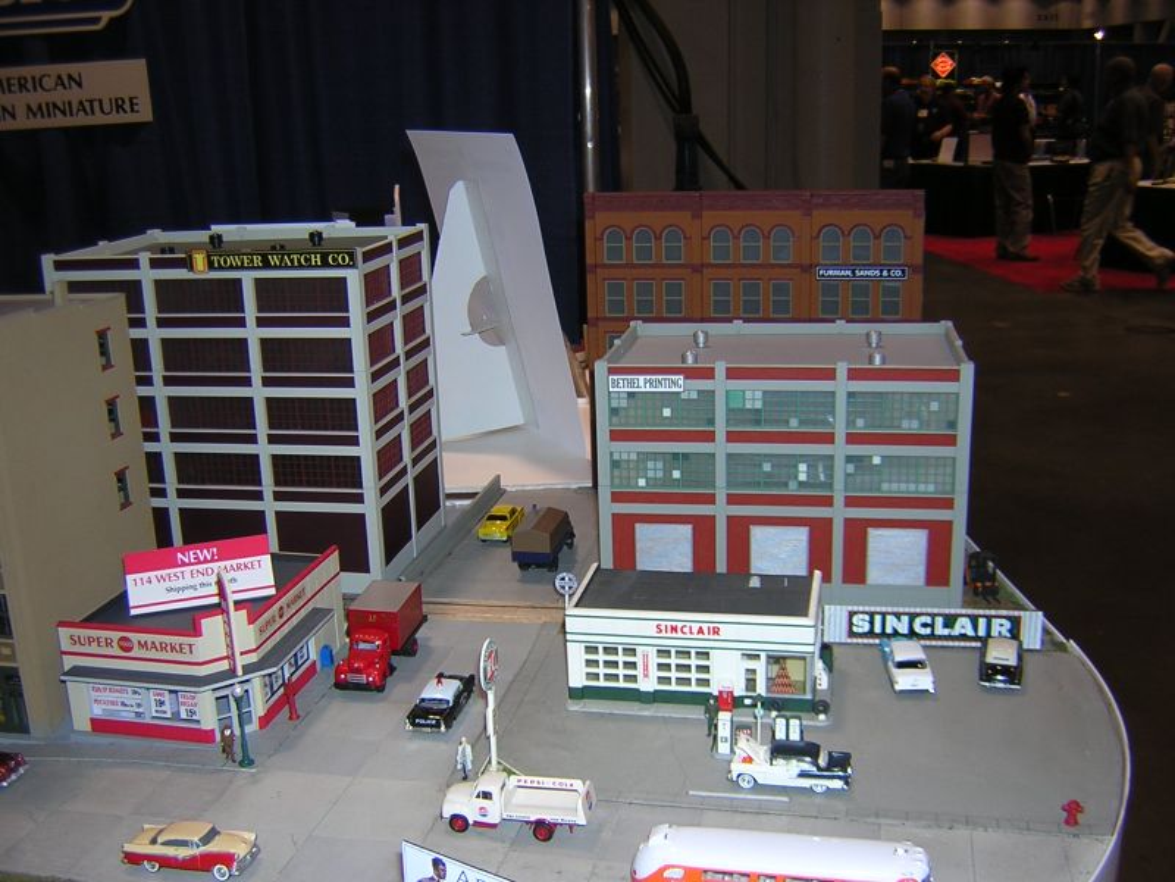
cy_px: 441
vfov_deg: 39.7
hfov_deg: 51.4
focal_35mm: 36
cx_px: 588
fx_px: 1222
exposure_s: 1/60.1
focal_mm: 4.7
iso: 100
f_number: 2.6
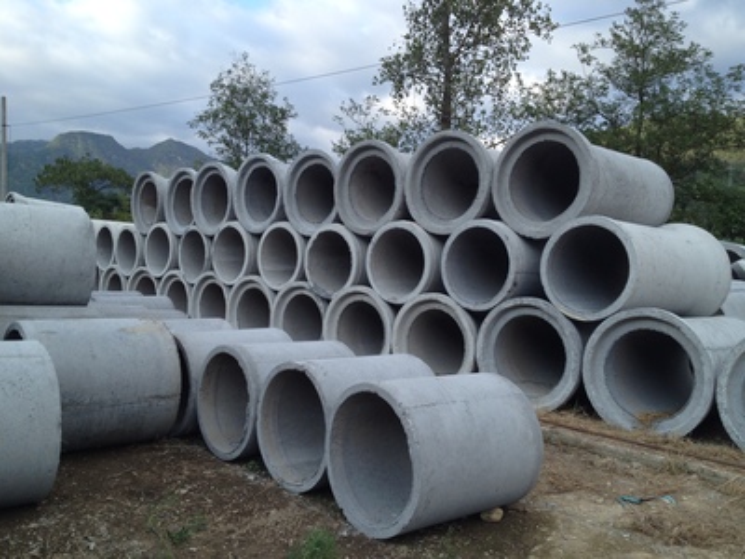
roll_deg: -3.0
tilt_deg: -6.0
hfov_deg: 52.6
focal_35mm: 35
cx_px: 372
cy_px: 280
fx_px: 753
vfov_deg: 40.7
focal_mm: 4.28
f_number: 2.4
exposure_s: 1/464
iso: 50
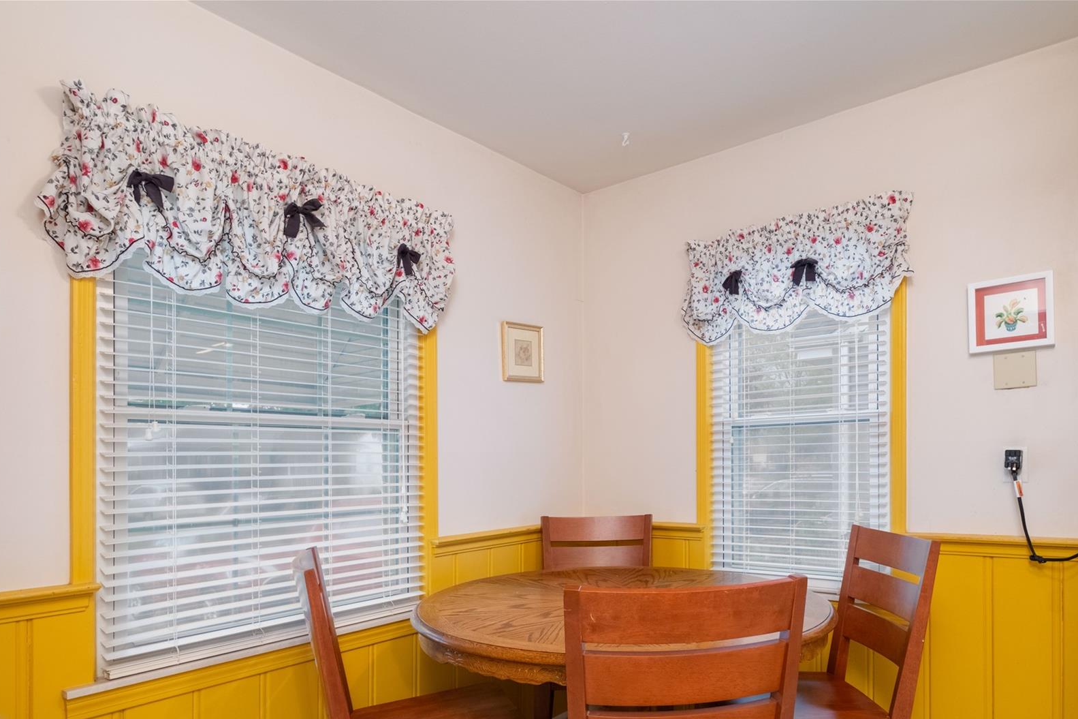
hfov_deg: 78.5
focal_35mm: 22
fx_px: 659
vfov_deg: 56.3
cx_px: 578
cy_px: 464
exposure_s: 1/60
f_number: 5.6
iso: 800
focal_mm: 11.5
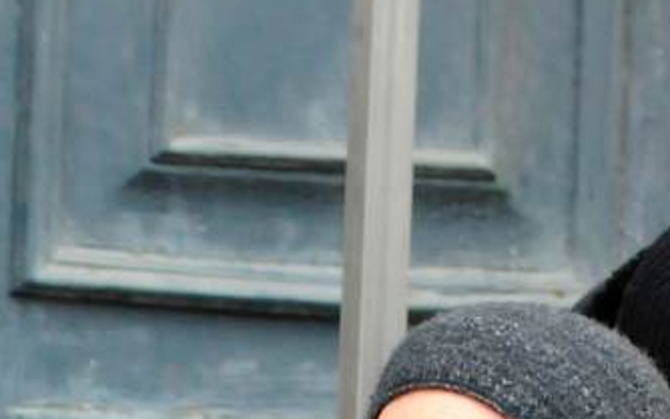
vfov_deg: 4.4
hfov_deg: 7.1
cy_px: 903
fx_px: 5388
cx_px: 513
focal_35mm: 295
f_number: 5
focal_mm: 70
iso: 800
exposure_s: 1/320
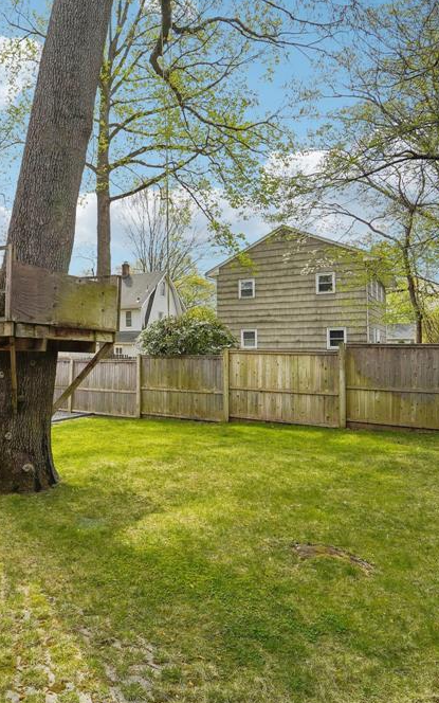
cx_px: 79
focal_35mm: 22
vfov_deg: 79.6
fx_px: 421
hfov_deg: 51.2
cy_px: 348
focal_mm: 14
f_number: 8
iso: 400
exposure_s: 1/500
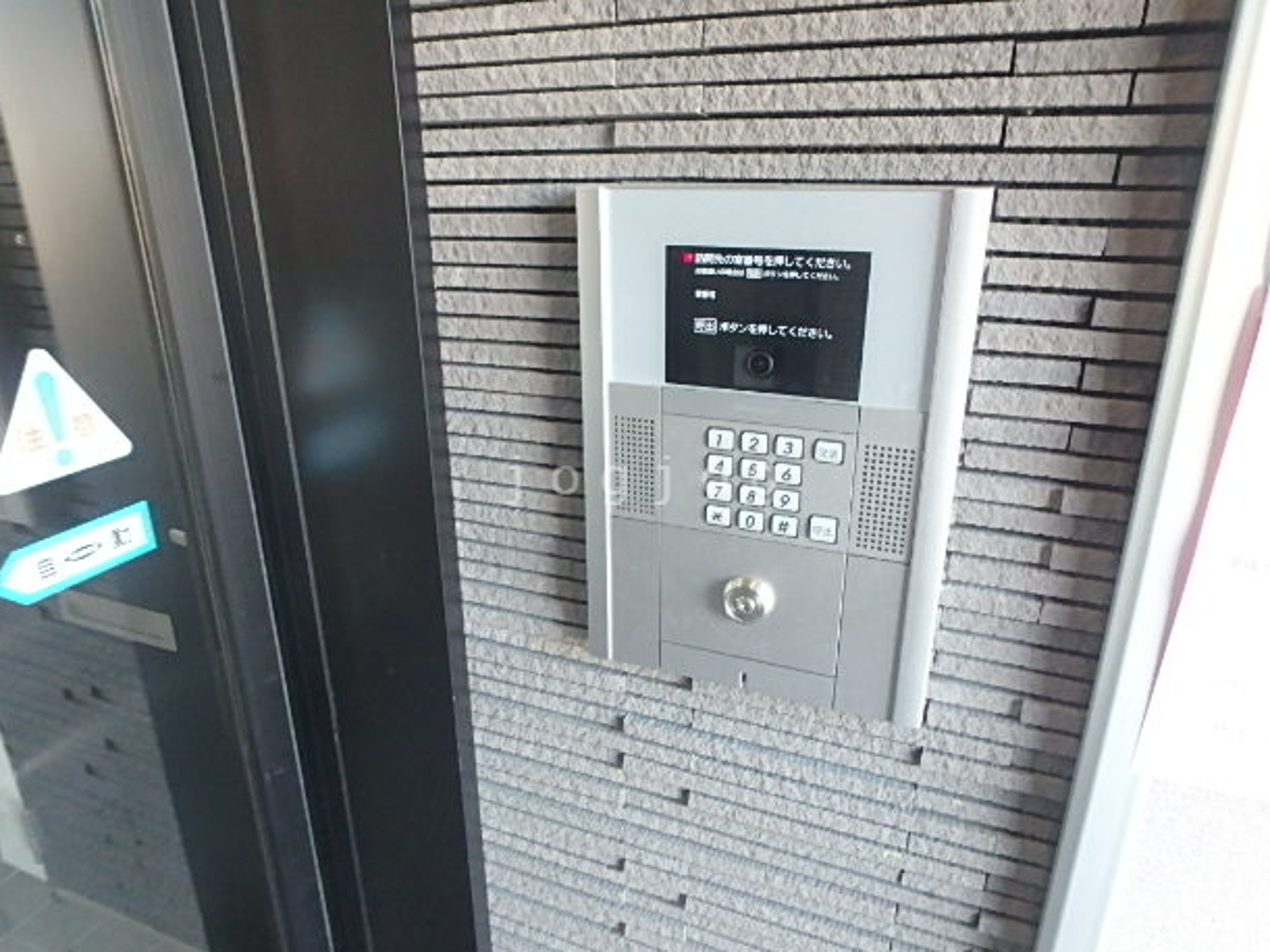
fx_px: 807
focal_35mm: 22
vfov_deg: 61.1
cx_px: 646
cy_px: 480
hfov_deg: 76.4
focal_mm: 3.7
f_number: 3.5
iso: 800
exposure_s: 1/25
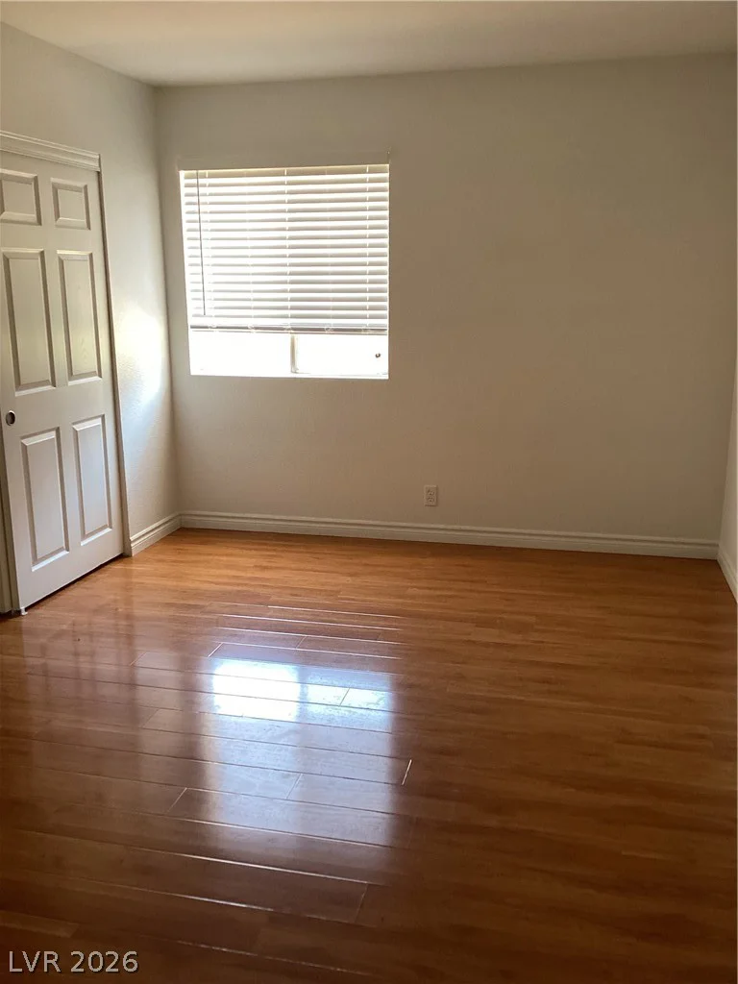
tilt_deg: -13.8
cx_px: 369
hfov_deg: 45.4
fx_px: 881
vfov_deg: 58.4
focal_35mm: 31
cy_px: 492
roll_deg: -0.8
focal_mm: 3.3
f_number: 2.4
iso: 160
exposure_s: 1/60
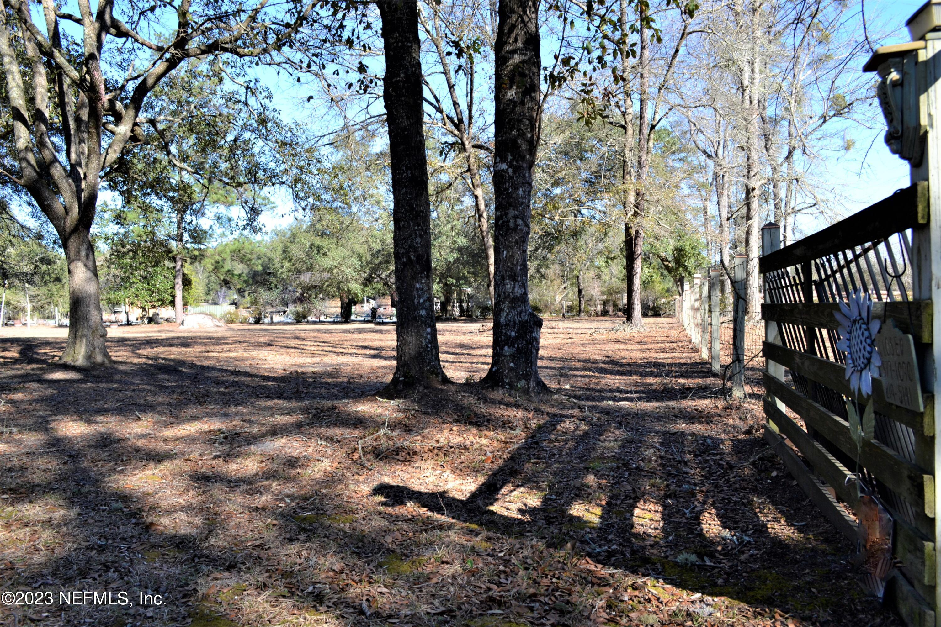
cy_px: 314
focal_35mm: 27
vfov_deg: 47.9
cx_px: 470
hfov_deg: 67.4
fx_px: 706
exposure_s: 1/125
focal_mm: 18
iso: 160
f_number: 8
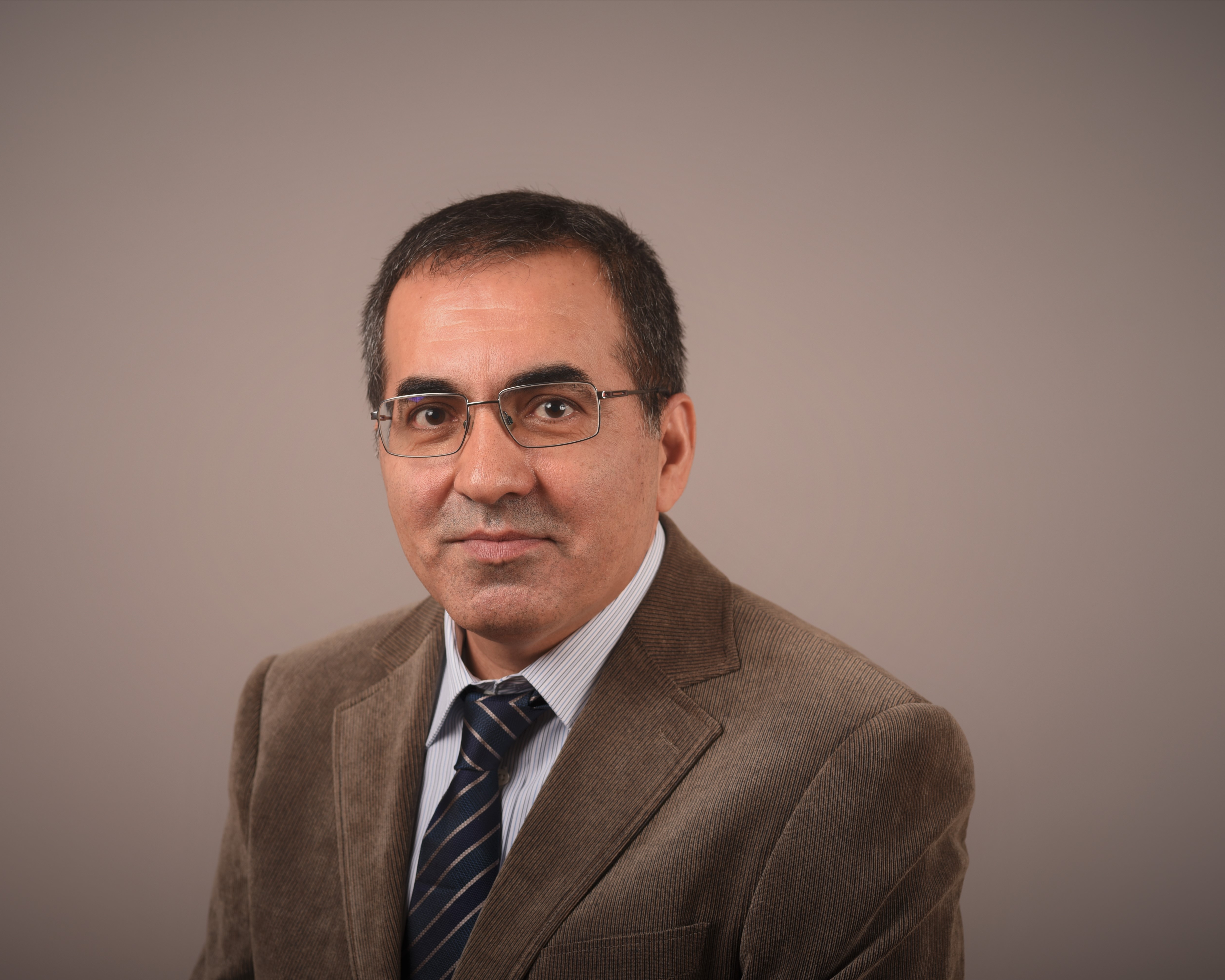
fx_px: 3481
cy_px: 491
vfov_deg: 16.0
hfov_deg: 20.0
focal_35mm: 96
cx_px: 532
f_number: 5.6
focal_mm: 85
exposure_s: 1/160
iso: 100
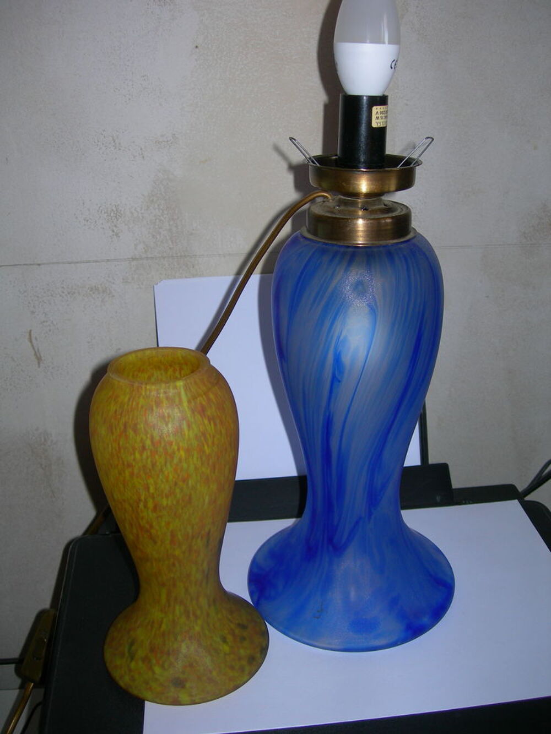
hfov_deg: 37.7
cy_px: 367
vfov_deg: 49.0
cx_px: 276
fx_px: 806
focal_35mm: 38
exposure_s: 1/60.1
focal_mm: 7.8
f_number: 2.8
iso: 50
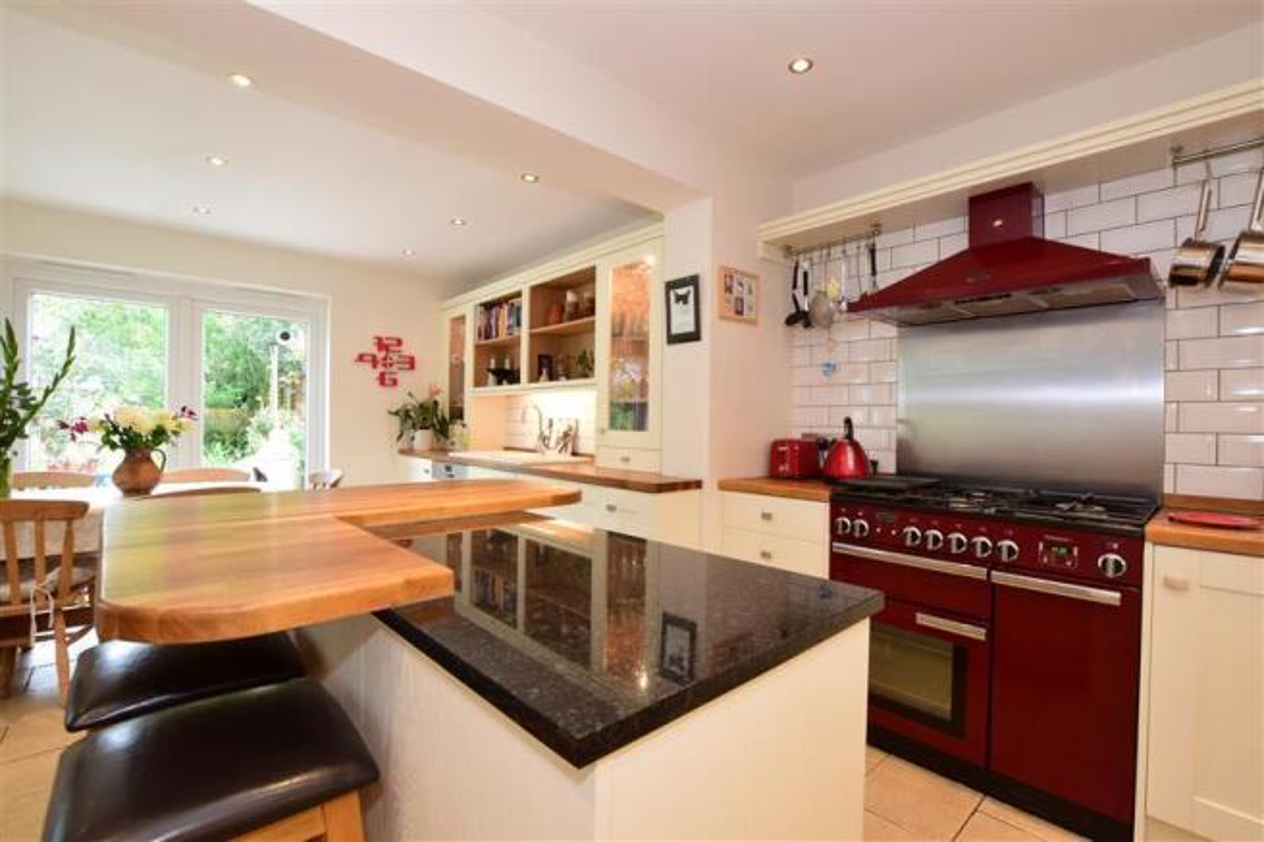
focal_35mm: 15
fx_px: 527
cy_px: 421
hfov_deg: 100.4
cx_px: 632
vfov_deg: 77.3
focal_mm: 10
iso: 500
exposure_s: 1/8
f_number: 16
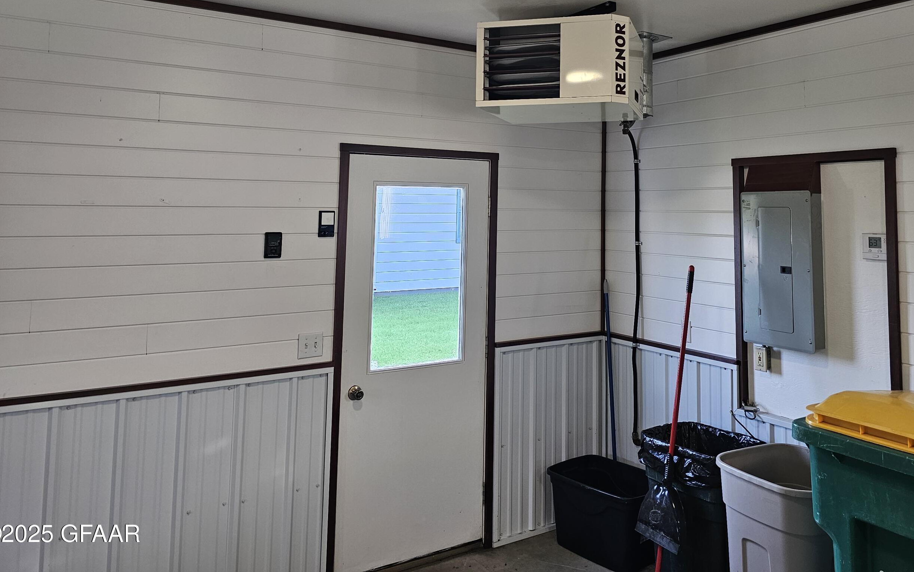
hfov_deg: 62.4
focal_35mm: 30
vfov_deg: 40.8
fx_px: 747
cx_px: 544
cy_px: 150
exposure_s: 1/120
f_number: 1.7
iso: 160
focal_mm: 6.3
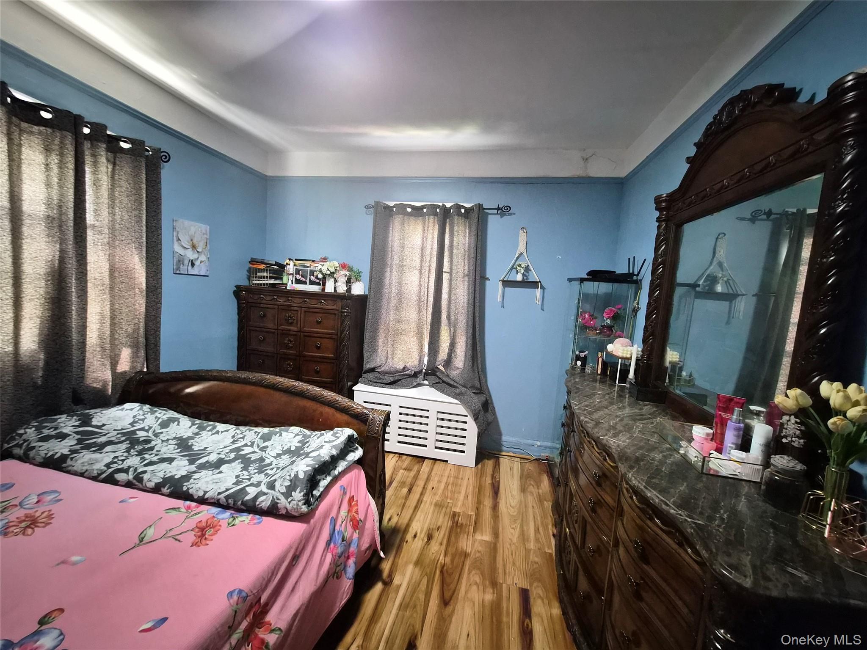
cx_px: 434
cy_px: 325
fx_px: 326
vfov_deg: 89.9
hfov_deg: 106.2
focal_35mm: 13
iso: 1000
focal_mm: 1.7
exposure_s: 1/50
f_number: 2.2
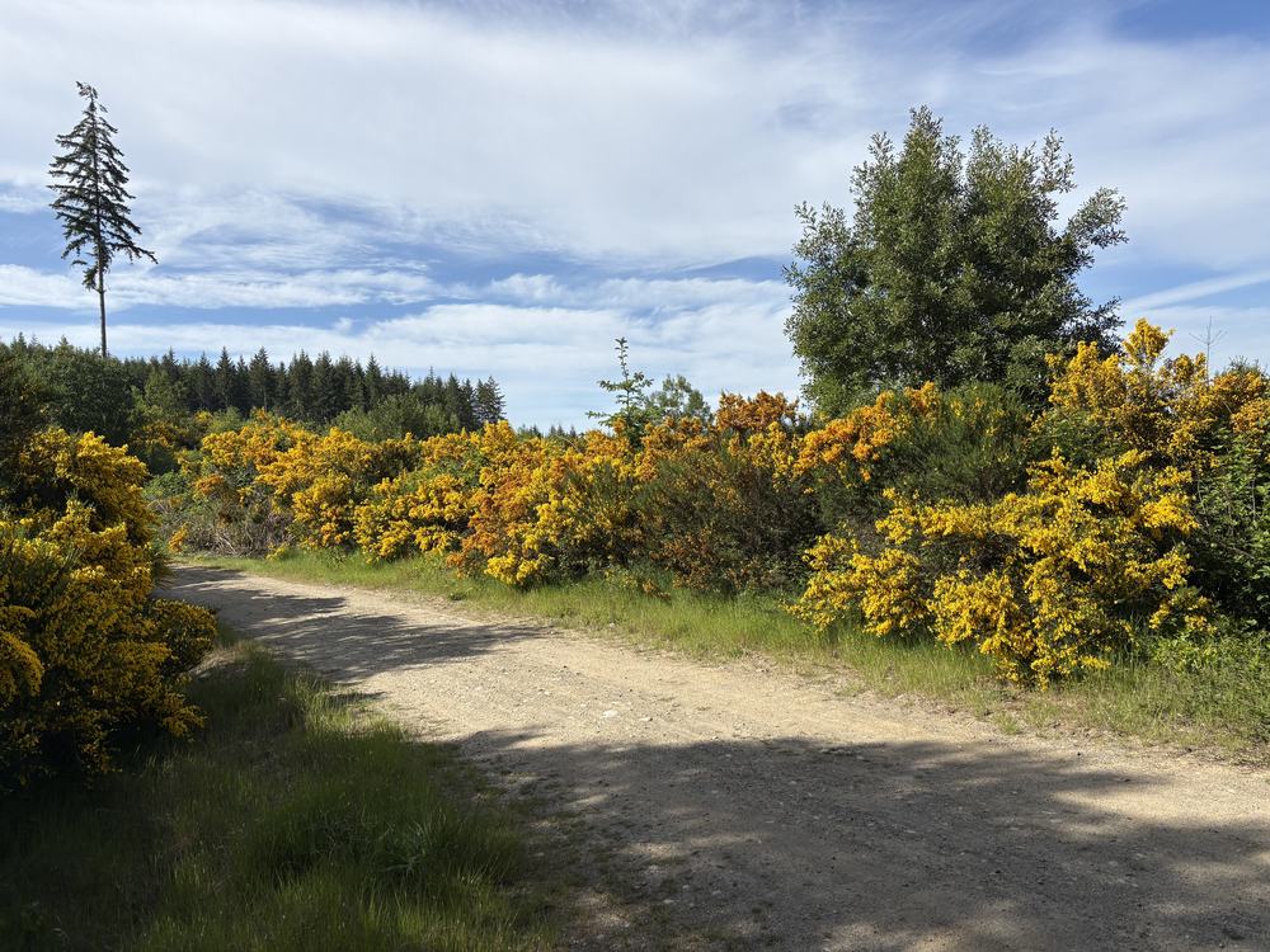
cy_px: 476
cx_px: 635
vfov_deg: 53.1
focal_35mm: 26
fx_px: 954
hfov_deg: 67.3
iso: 50
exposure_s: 1/4065
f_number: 1.6
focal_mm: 5.96
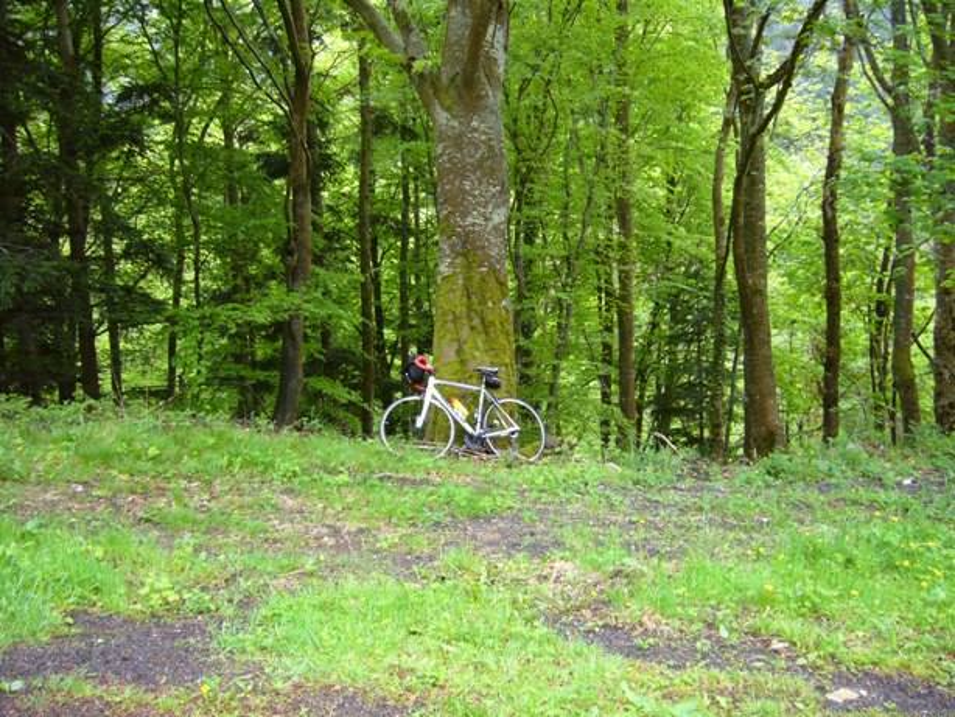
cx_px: 478
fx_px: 966
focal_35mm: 35
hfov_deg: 52.6
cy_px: 358
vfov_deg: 40.7
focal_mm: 5.8
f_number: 2.8
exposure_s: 1/30
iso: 100
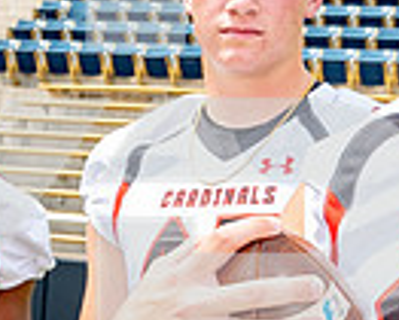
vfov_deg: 10.6
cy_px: 320
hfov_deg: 13.2
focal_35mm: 144
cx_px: 33
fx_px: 1702
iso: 100
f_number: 8
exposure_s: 1/125
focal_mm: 26
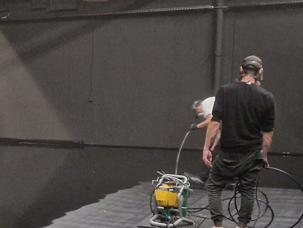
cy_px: 154
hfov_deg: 21.3
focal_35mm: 82
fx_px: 718
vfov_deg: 17.9
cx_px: -103
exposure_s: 1/25
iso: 800
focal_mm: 5.4
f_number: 1.8
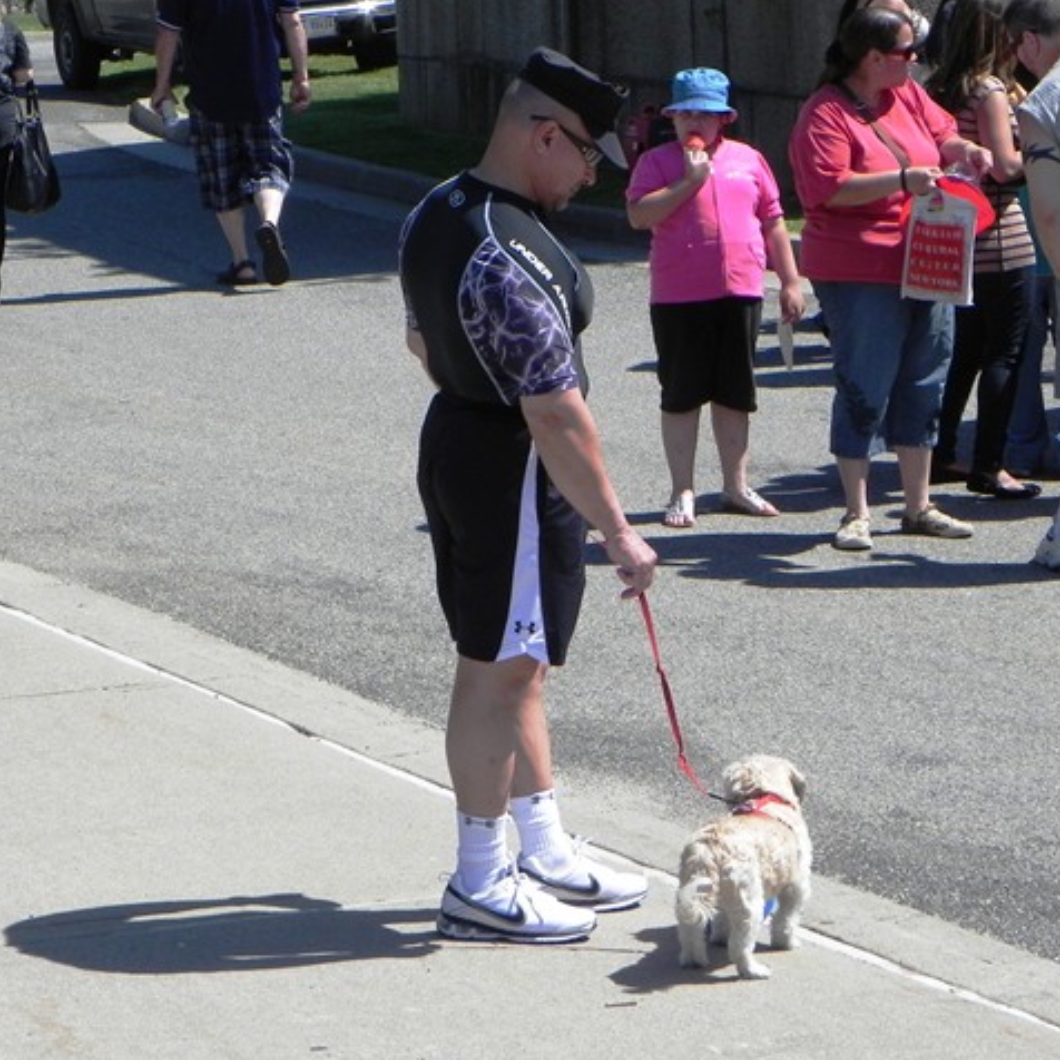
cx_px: 572
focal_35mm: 139
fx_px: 4816
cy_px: 532
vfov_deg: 12.6
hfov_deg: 12.6
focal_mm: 20.8
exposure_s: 1/380
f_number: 7.1
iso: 160
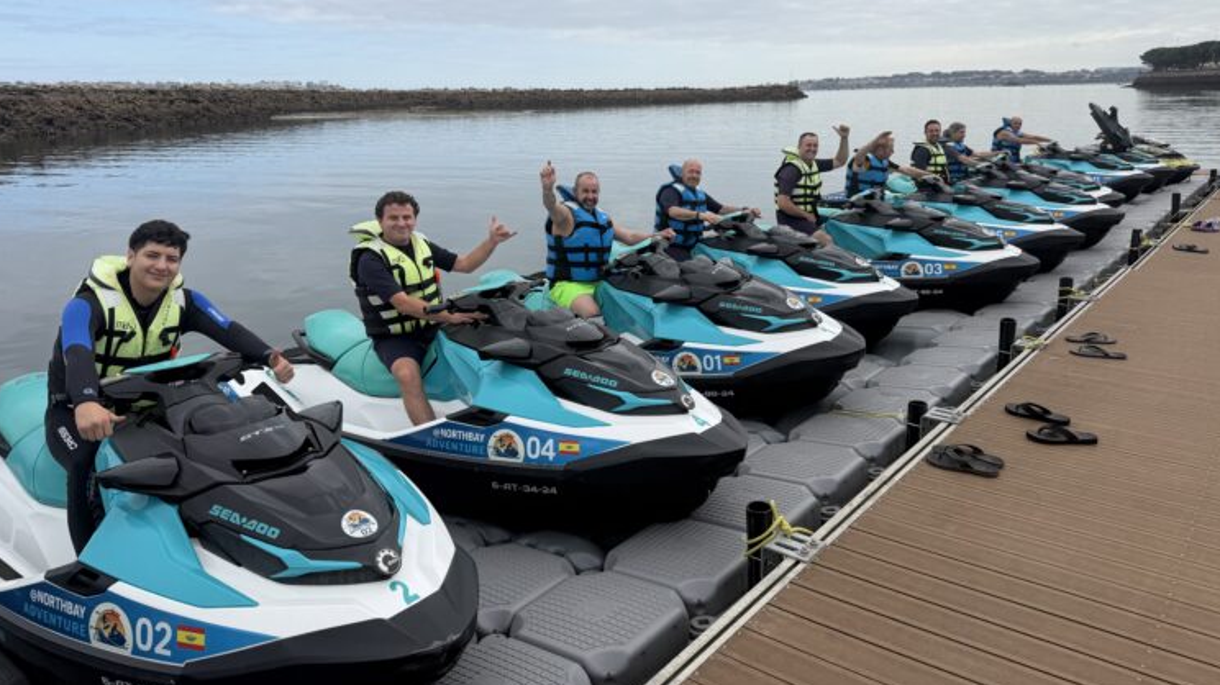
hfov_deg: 69.9
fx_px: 873
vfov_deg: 42.6
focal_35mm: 27
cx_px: 603
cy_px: 261
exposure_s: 1/3584
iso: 80
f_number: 1.78
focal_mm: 6.76
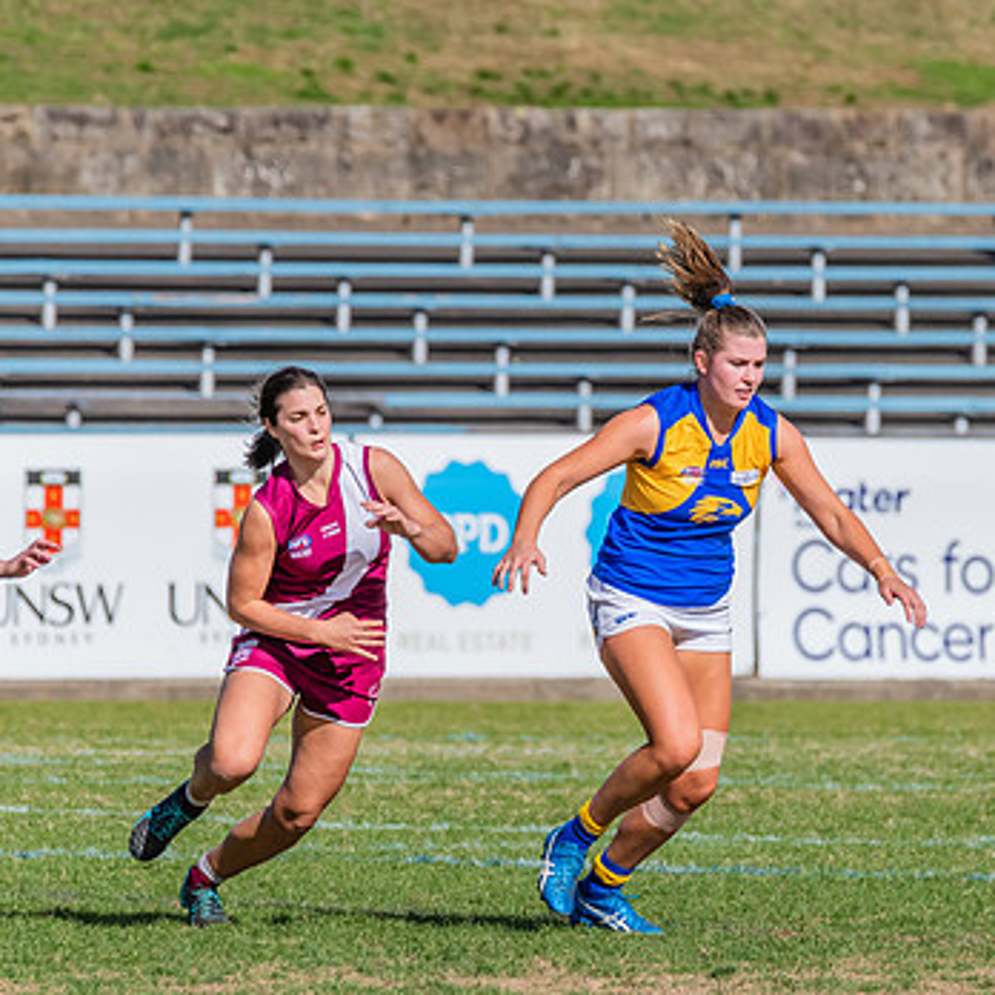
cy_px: 584
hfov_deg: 2.0
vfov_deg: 2.0
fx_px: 28097
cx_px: 714
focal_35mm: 864
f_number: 14
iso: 800
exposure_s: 1/1600
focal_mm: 550
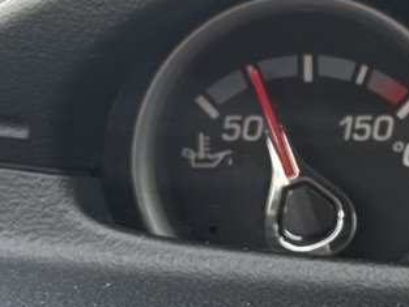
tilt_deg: -14.4
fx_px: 2612
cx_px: 669
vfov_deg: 6.7
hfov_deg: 8.7
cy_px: 214
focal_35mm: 221
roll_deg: -2.0
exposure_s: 1/206
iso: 50
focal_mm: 6.76
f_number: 1.78
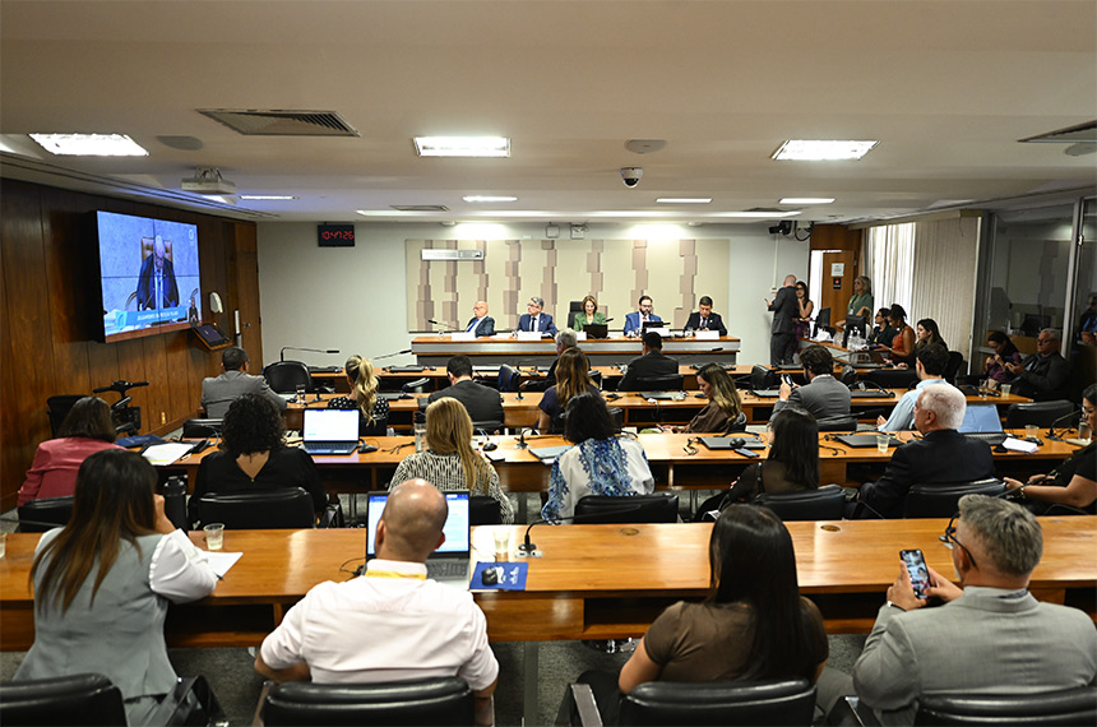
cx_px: 548
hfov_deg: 73.8
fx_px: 730
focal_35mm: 24
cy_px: 364
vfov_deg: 52.9
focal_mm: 24
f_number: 3.2
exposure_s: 1/125
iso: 1600
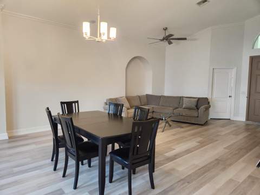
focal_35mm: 23
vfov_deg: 58.8
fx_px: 173
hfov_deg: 74.0
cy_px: 98
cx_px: 130
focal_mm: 5.4
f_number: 1.8
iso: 400
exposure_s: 1/120
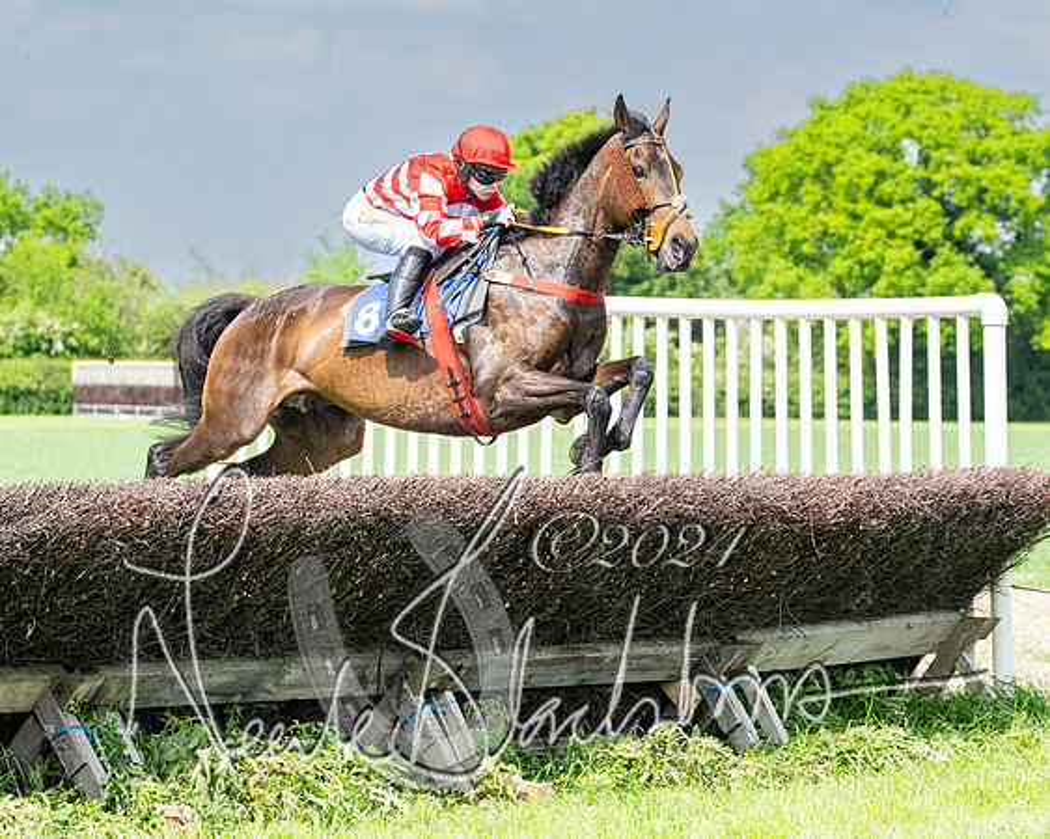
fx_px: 5157
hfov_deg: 11.6
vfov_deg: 9.3
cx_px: 506
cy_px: 473
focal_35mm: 166
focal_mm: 110
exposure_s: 1/1250
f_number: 5
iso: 400
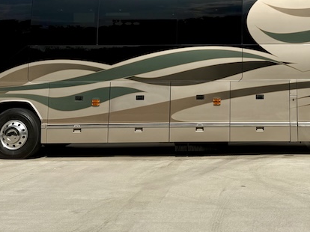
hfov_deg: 32.2
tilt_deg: +9.7
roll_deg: -0.6
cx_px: 258
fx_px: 519
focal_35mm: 58
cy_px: 18
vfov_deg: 24.4
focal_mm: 6.76
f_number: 1.78
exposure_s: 1/9091
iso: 80
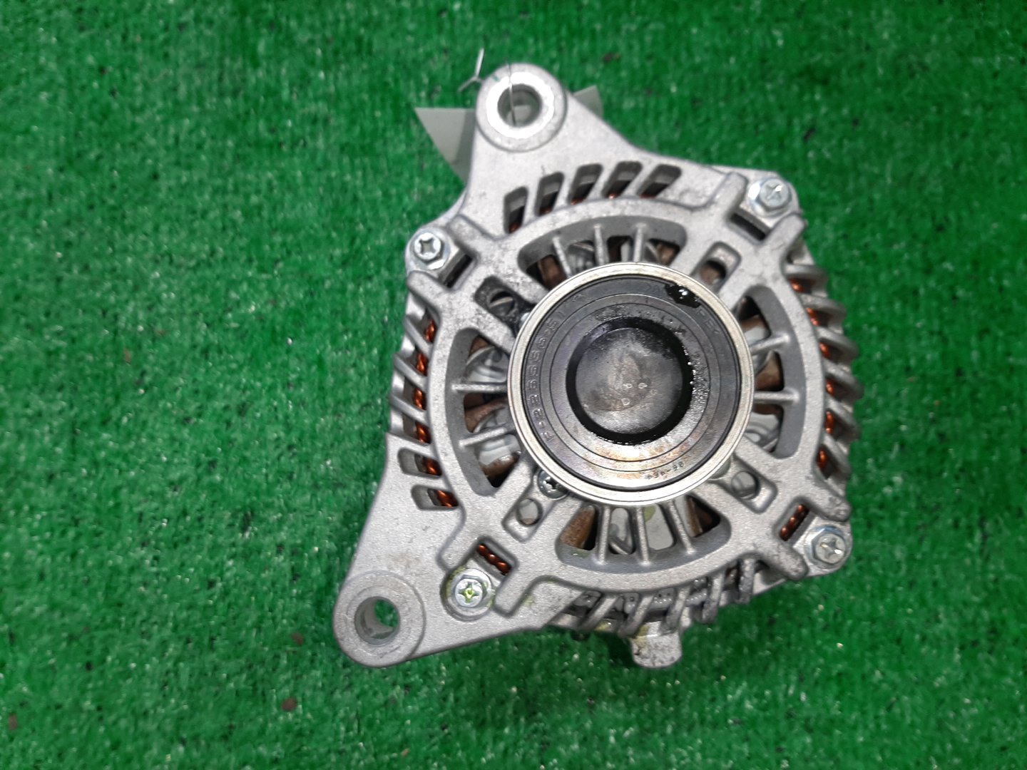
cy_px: 385
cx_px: 514
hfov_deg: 67.3
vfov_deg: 53.1
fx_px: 771
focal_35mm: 26
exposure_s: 1/50
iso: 69
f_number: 1.7
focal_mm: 3.93
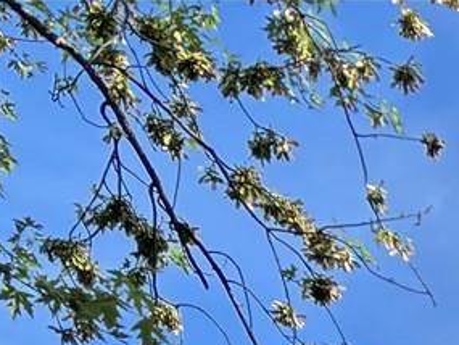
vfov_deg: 6.7
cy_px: 1237
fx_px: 2481
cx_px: 1363
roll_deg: -0.7
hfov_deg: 8.8
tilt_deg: +11.9
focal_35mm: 187
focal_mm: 5.96
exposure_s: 1/1845
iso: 50
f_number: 1.6
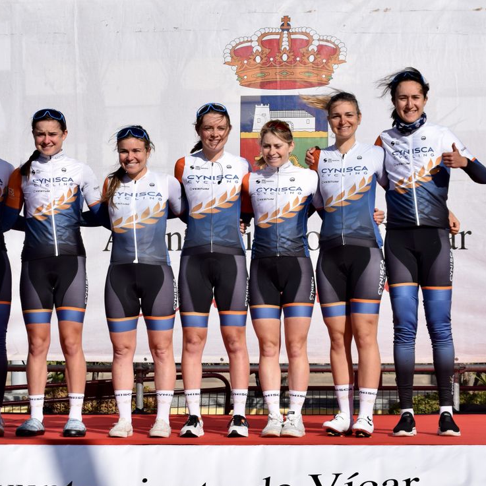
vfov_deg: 14.3
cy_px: 213
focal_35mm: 122
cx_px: 226
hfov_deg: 14.3
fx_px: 1934
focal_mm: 55
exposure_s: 1/500
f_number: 11
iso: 200
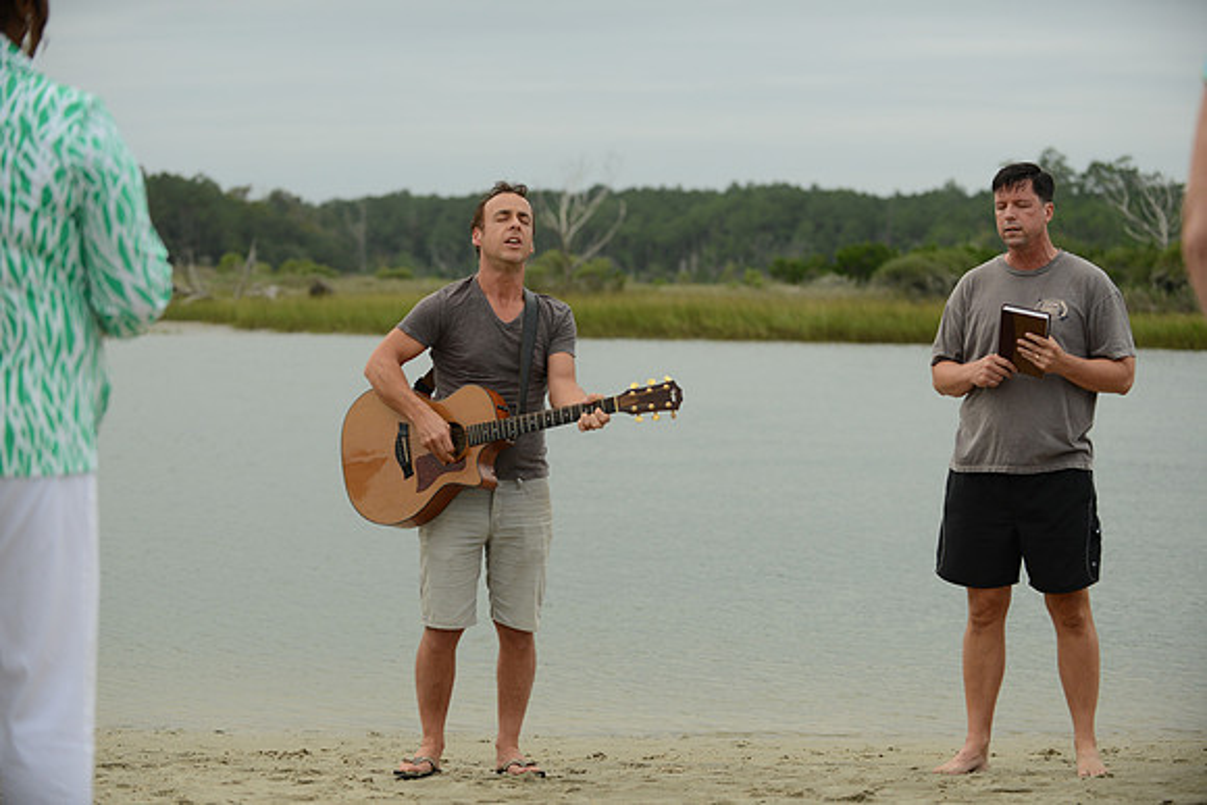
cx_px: 604
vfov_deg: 19.5
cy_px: 402
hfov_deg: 28.8
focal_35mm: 70
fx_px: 2347
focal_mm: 70
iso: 400
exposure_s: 1/2000
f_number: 2.8
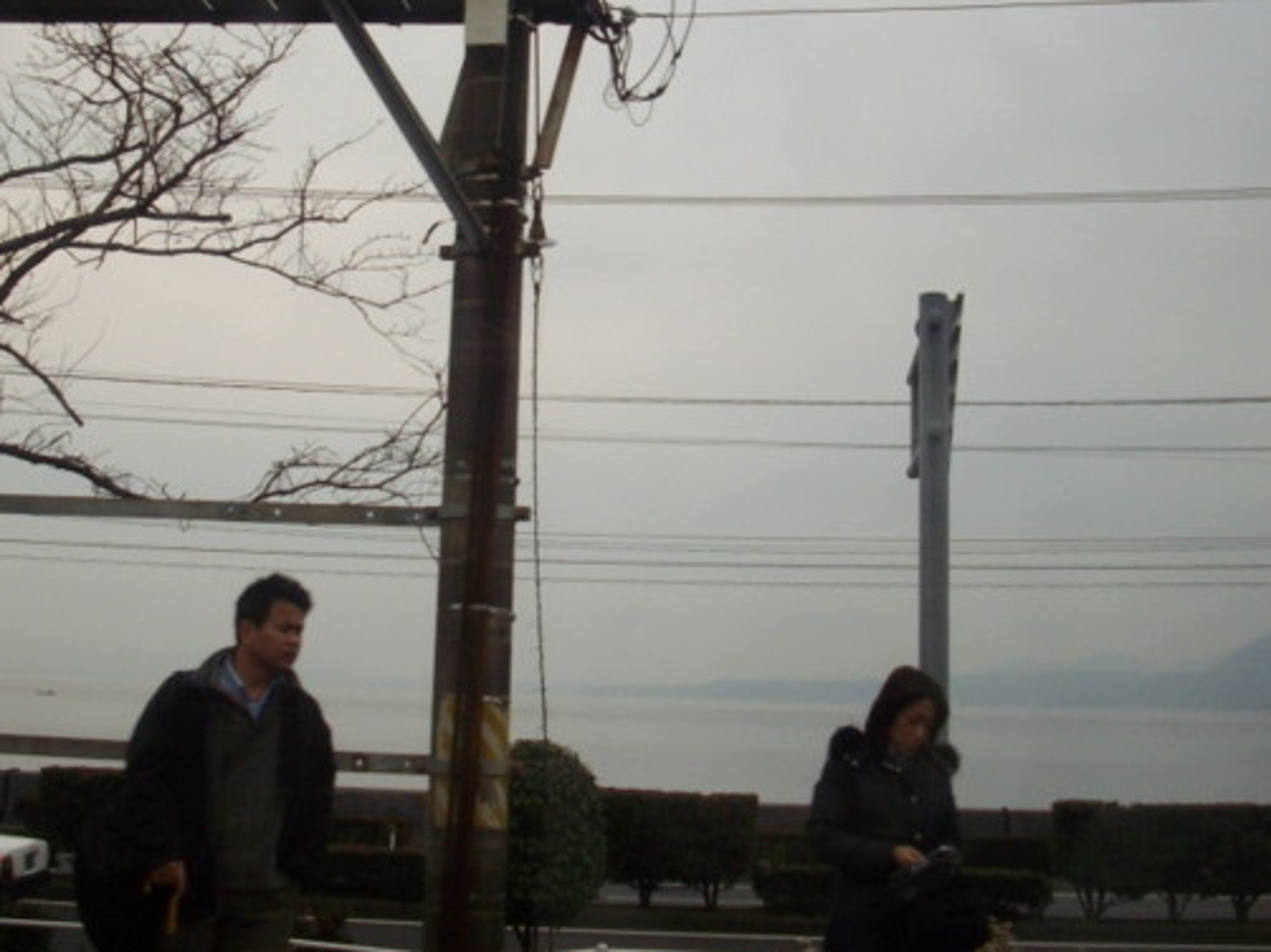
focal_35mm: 59
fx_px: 2165
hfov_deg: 32.7
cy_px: 289
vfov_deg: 24.6
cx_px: 608
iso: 80
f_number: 2.8
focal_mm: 6.2
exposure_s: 1/320
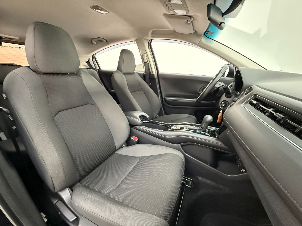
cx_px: 151
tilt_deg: -17.7
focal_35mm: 14
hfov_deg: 102.1
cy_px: 113
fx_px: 122
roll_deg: +0.3
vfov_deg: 85.7
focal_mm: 2.22
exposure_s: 1/40
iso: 1600
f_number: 2.2
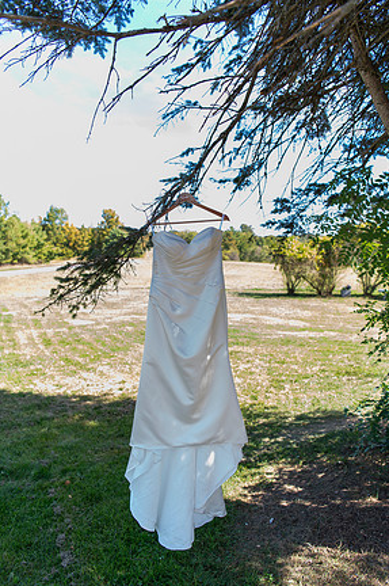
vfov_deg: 71.6
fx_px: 406
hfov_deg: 51.2
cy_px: 302
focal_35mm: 25
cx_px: 201
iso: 100
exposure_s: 1/125
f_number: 2.8
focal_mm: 24
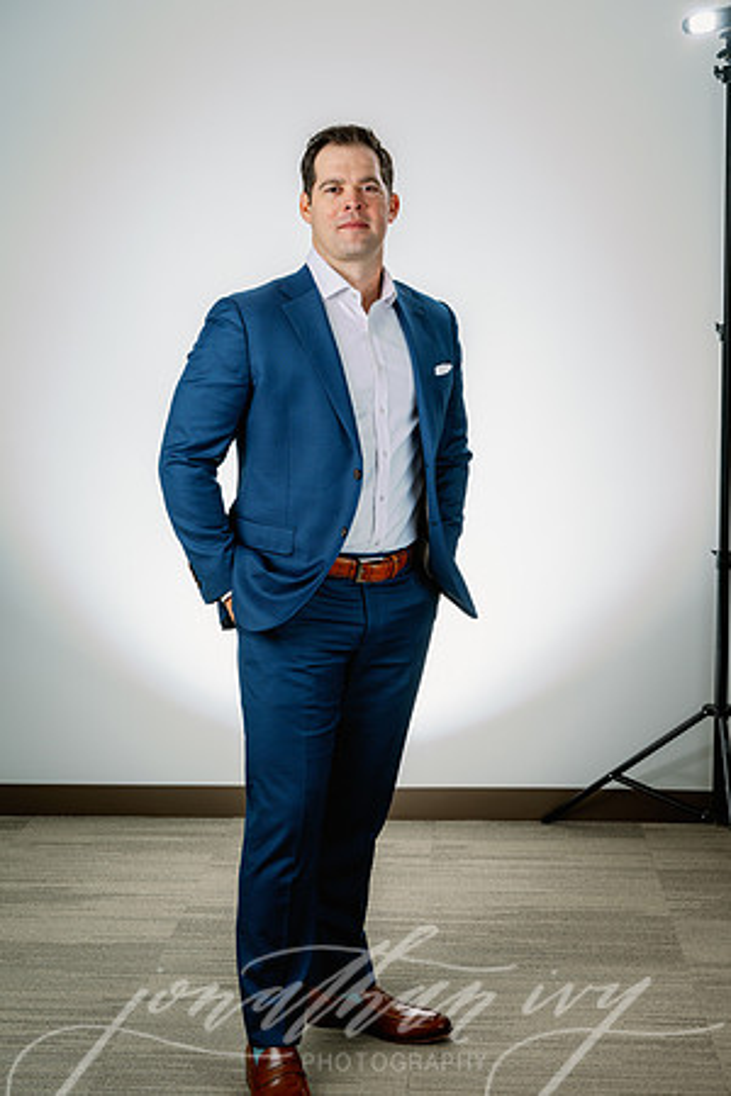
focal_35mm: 51
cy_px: 548
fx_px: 1553
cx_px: 366
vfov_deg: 38.9
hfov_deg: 26.5
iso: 125
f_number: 8
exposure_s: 1/160
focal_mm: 51
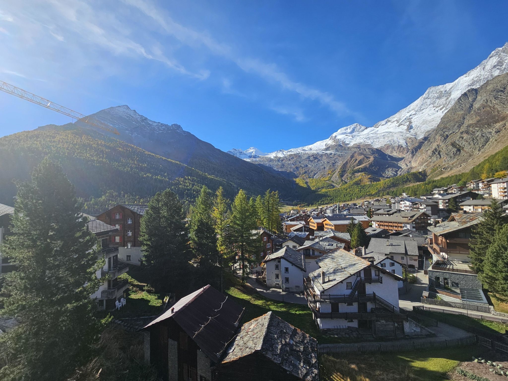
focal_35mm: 13
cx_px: 254
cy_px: 190
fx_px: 191
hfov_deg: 106.2
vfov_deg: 89.9
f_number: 2.2
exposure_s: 1/2105
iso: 50
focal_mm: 2.2
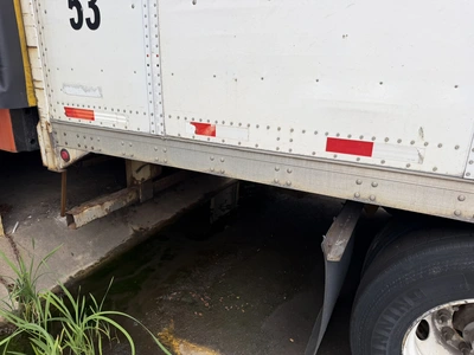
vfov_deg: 56.8
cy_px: 178
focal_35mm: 24
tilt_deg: -24.0
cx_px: 237
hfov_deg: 71.6
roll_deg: -2.3
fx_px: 329
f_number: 1.78
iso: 80
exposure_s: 1/637
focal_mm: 6.76
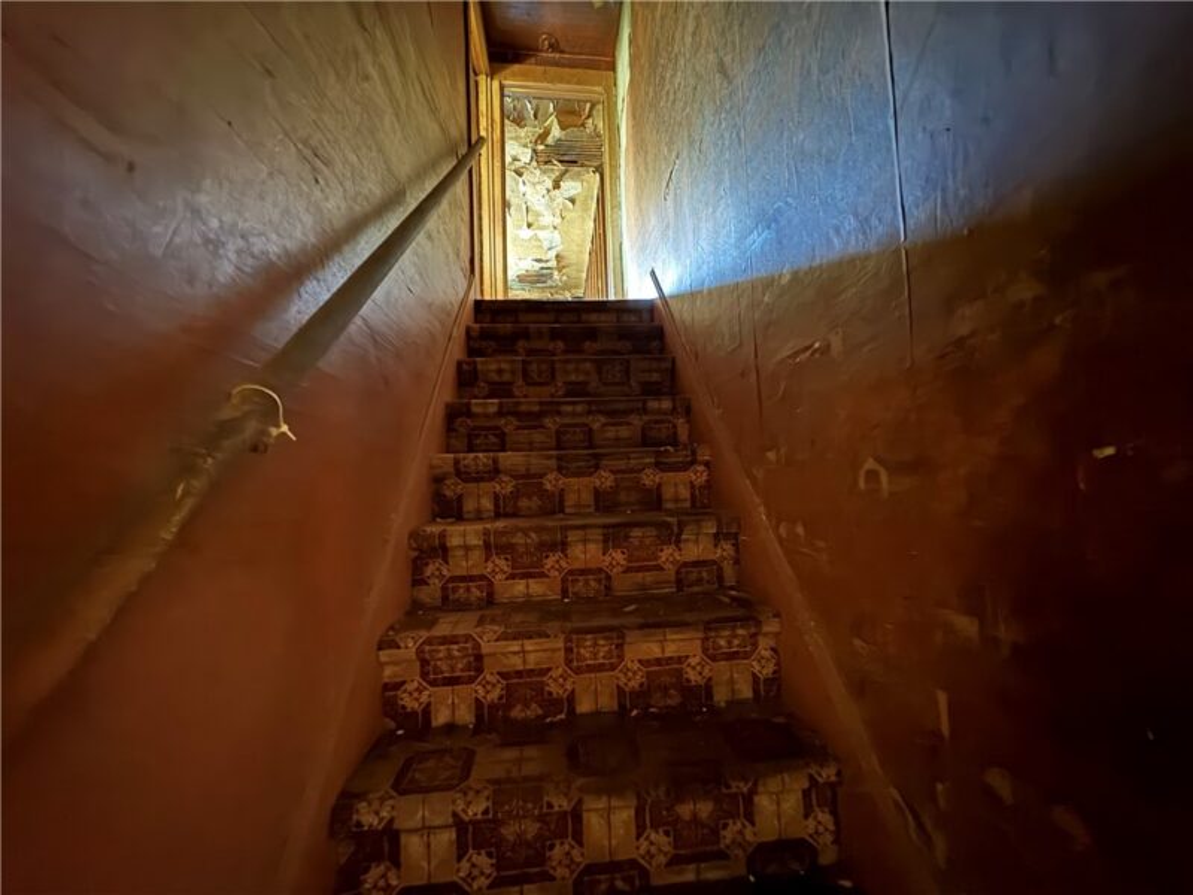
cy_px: 448
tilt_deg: +4.5
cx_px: 596
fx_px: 482
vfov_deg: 85.7
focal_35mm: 14
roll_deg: +2.7
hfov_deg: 102.1
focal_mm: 2.22
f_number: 2.2
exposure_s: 1/4
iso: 2500
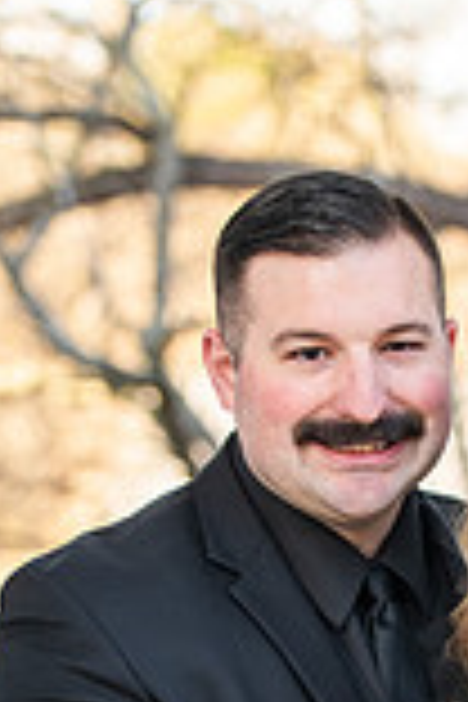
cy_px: 837
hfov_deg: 6.8
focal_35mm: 202
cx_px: 472
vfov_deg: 10.0
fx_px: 3939
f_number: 3.2
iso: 200
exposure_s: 1/250
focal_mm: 70
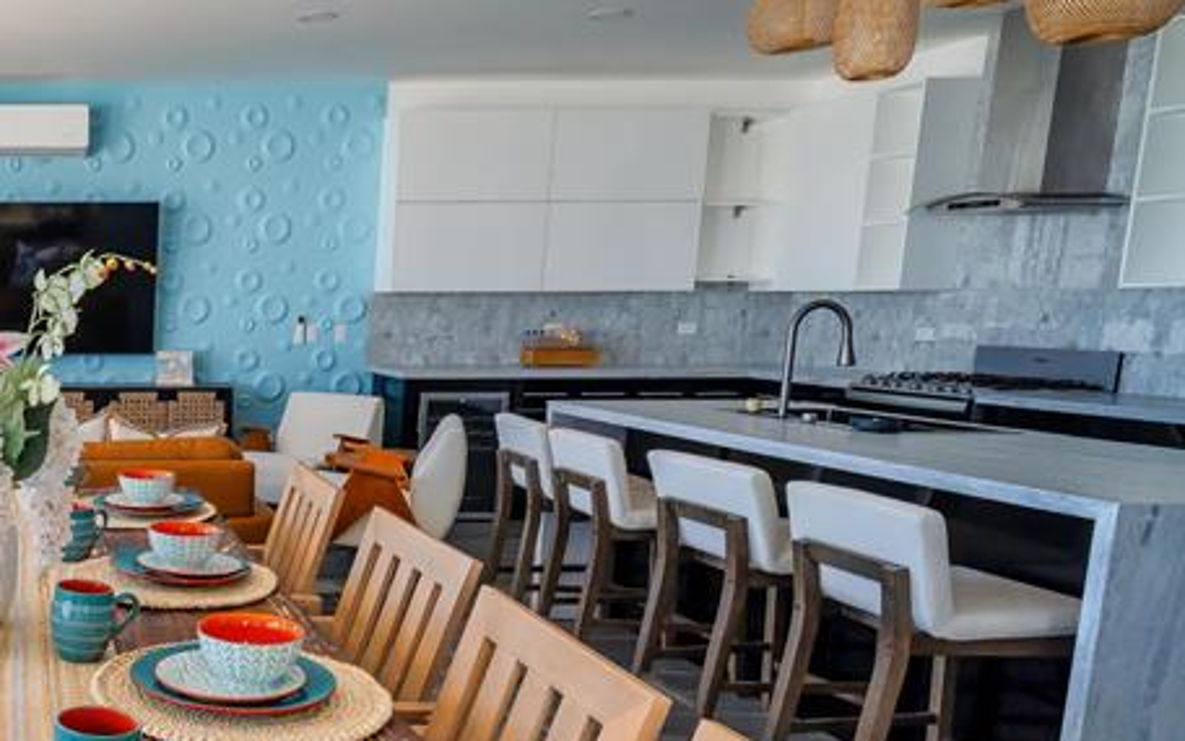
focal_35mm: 32
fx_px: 1033
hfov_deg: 49.6
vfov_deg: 39.0
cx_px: 21
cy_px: 489
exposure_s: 1/350
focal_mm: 14
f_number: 5.6
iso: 500
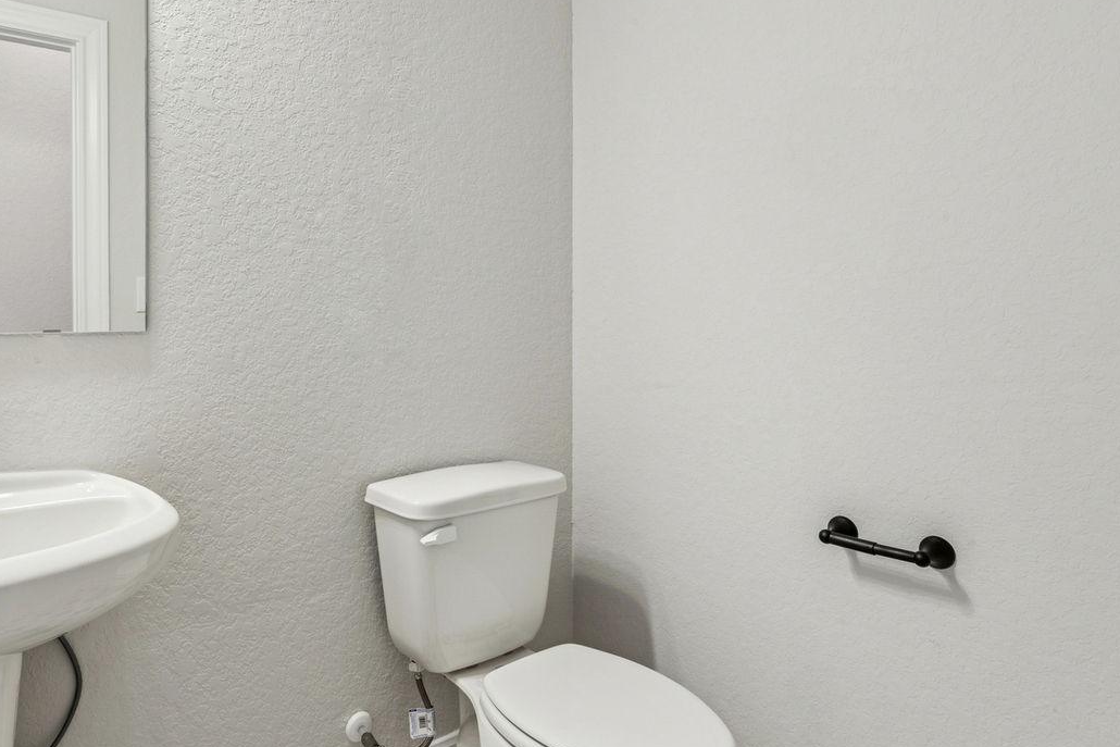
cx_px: 456
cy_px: 329
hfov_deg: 75.5
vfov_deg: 55.1
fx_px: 714
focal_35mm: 23
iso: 100
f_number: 18
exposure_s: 1.3
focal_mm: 14.6
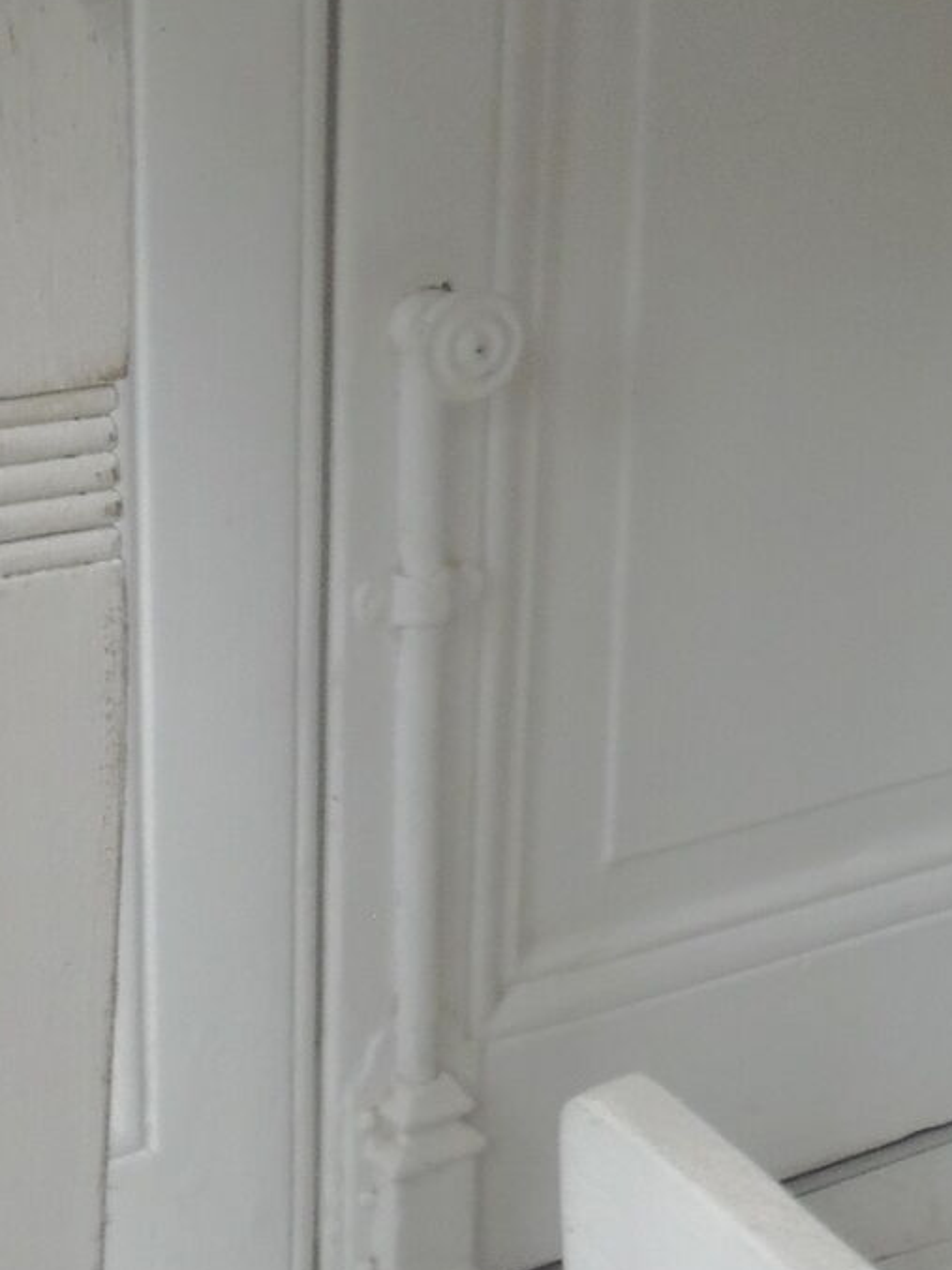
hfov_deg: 20.7
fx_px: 2603
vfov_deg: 27.1
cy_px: 334
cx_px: 552
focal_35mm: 71
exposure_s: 1/30
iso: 200
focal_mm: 4.3
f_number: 2.9
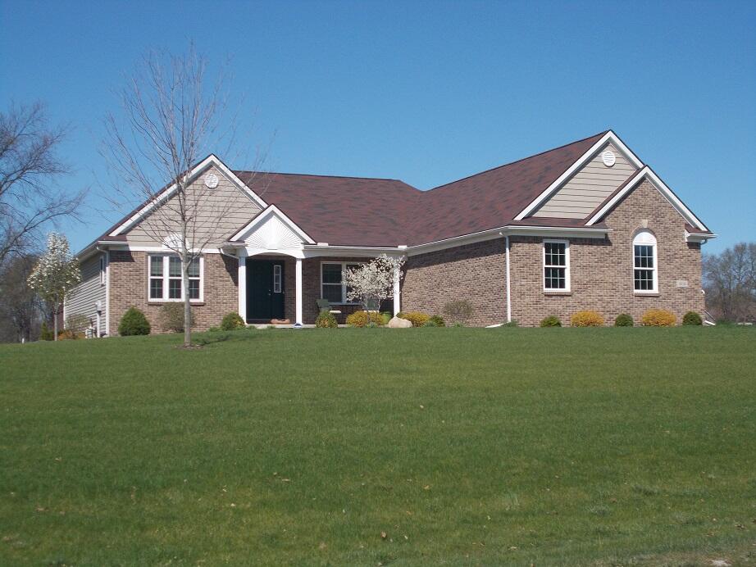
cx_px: 378
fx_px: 1092
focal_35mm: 50
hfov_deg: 38.2
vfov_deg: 29.1
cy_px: 284
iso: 80
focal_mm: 9
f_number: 11.3
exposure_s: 1/100
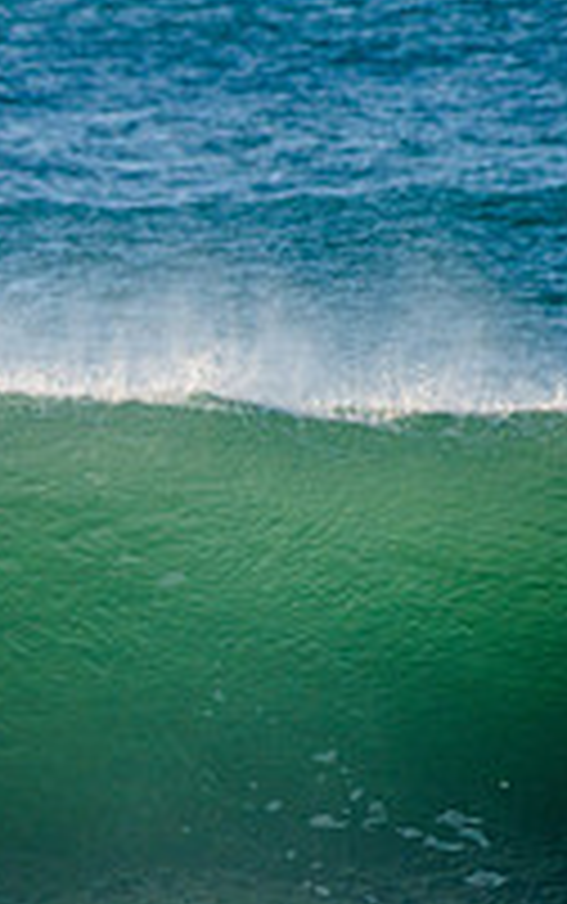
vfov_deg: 1.4
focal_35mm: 1469
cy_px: 731
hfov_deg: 0.9
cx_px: -634
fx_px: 36242
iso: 200
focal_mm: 500
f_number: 5.6
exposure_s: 1/1600
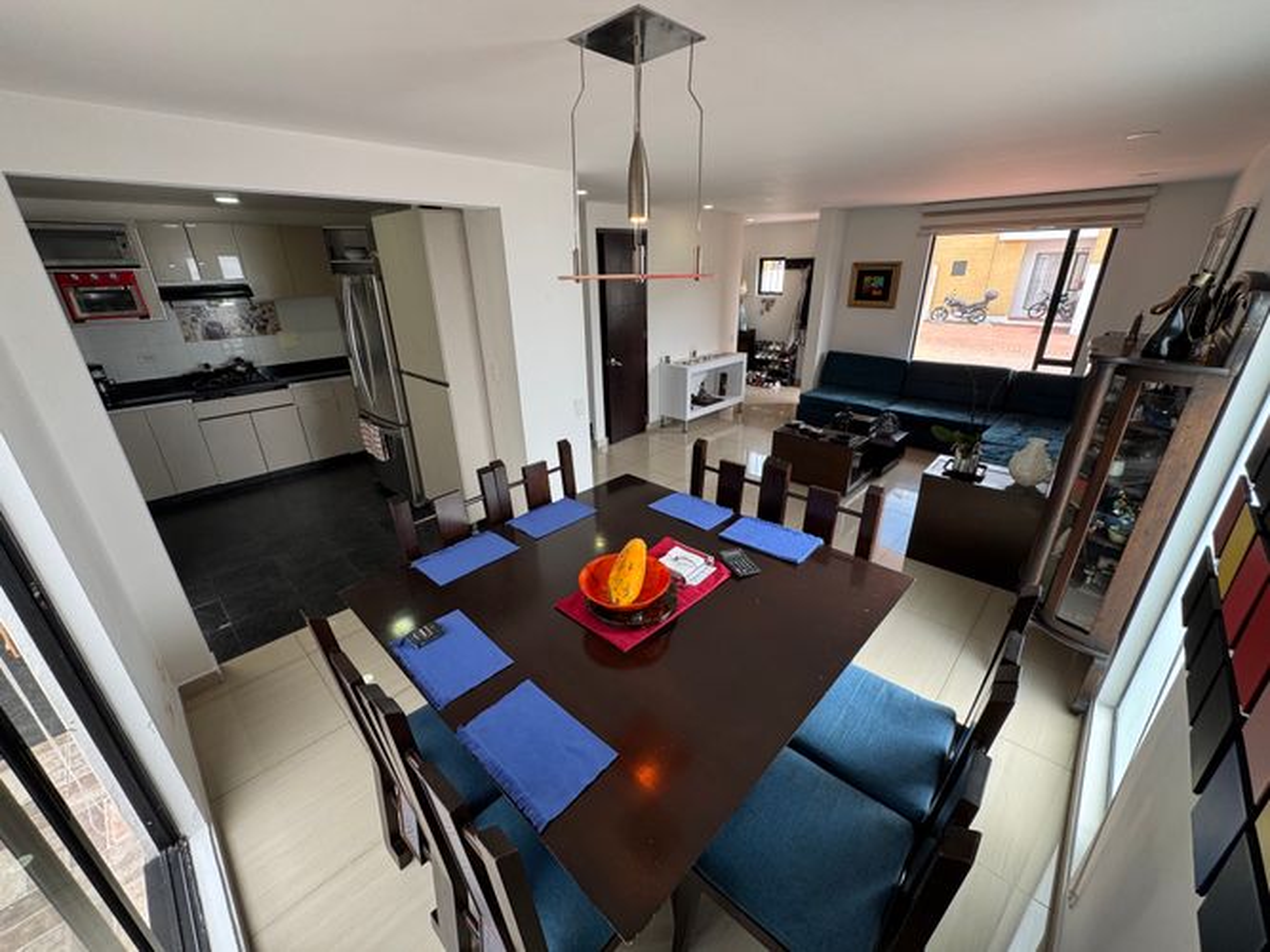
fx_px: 514
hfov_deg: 102.1
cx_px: 635
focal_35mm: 14
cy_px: 476
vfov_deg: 85.7
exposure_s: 1/99
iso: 50
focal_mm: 2.22
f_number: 2.2
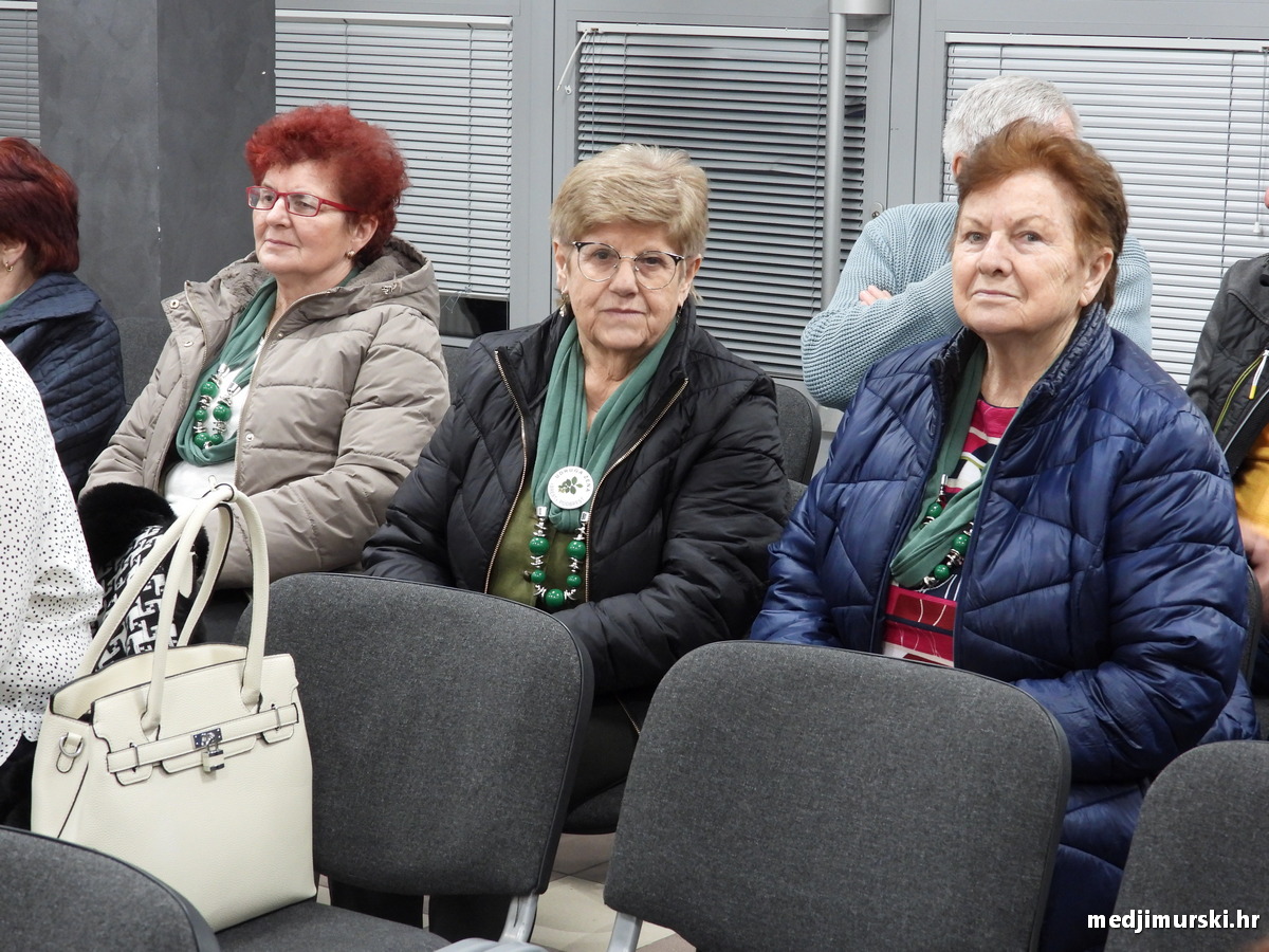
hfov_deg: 24.4
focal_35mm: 80
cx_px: 634
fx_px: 2933
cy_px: 476
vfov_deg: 18.4
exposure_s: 1/25
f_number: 3.5
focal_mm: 14.4
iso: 400
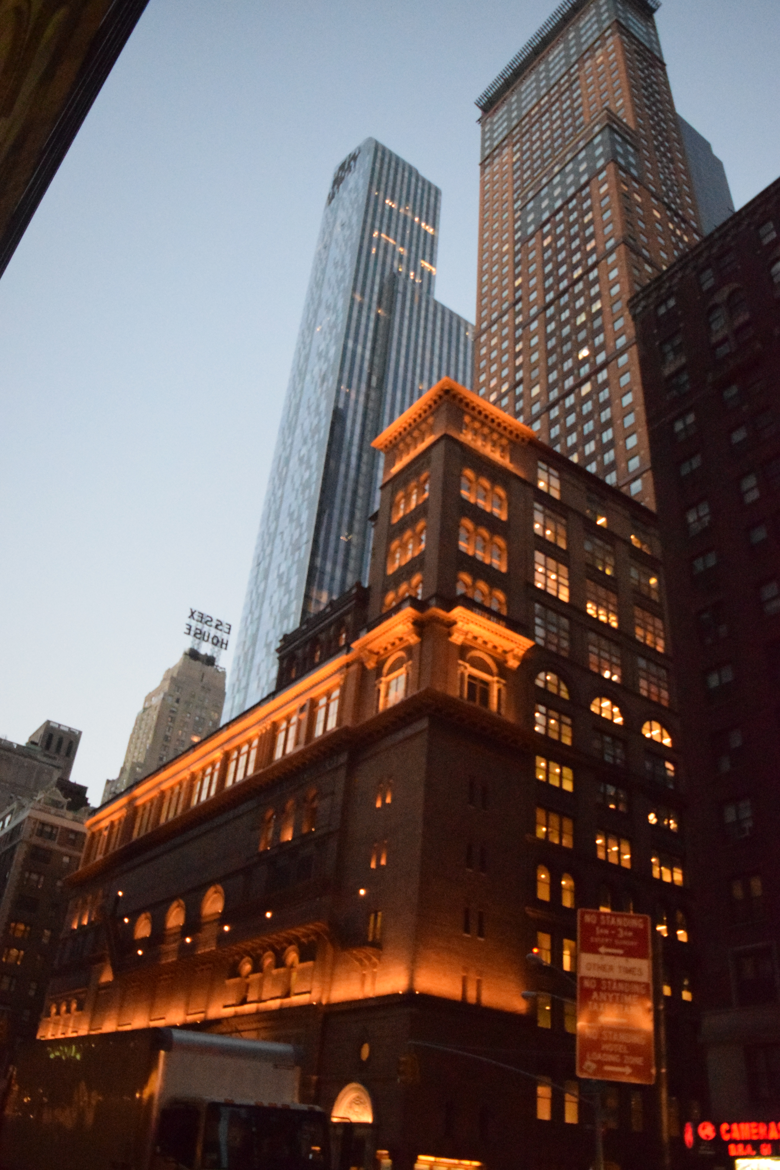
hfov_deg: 47.9
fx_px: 877
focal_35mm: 27
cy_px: 585
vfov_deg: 67.4
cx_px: 390
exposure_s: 1/800
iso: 12800
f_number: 3.5
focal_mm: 18
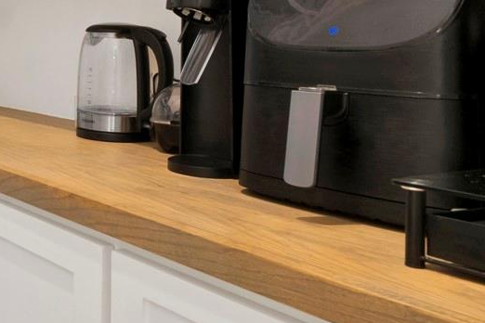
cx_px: -177
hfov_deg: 31.0
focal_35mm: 46
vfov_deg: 28.0
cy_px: 25
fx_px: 620
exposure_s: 1/2
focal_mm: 12
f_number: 9
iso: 640
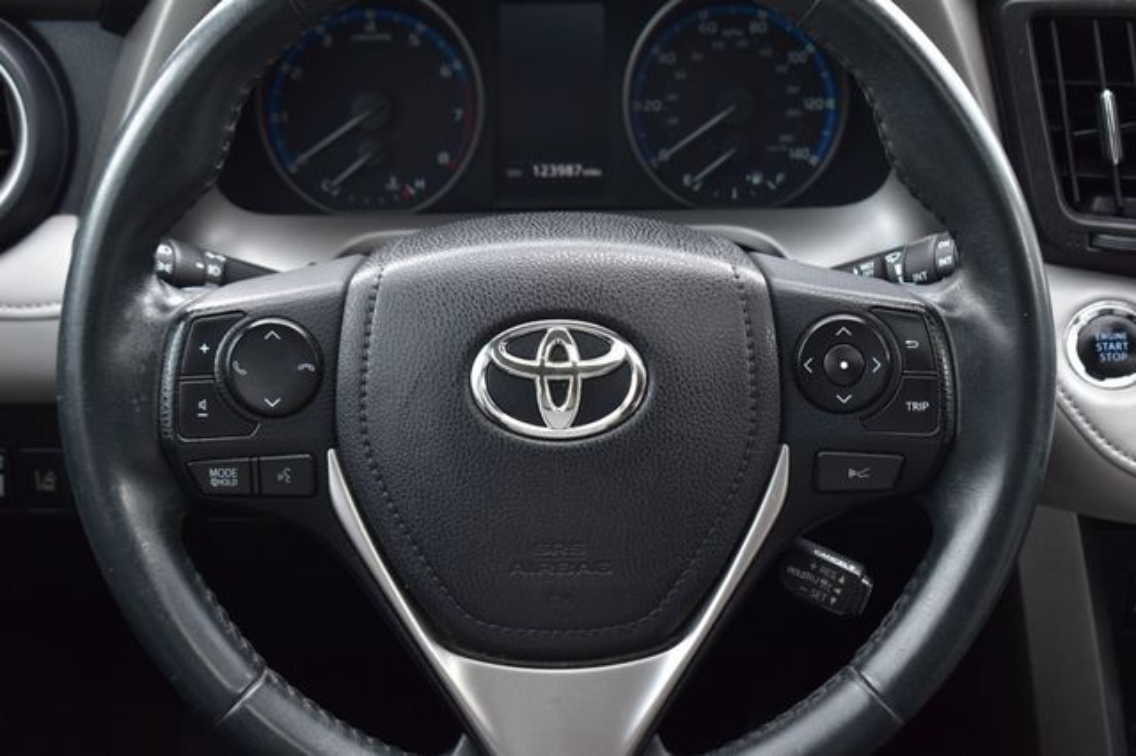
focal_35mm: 69
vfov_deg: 19.7
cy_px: 378
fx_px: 2176
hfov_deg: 29.3
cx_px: 568
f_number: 6.3
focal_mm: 46
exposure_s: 1/15
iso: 450
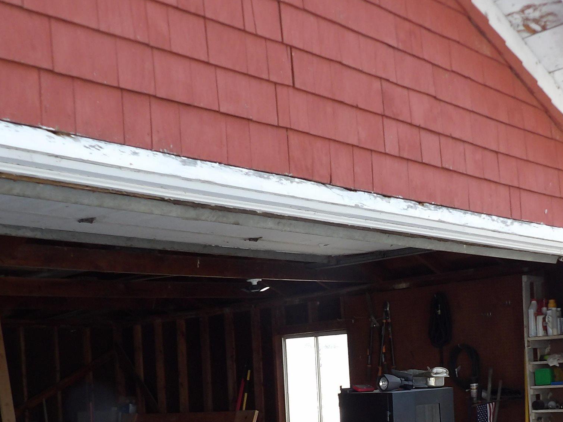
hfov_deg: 38.7
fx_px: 797
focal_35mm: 49
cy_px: 376
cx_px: 346
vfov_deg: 28.6
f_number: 3.2
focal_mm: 4.3
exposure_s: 1/158
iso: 100
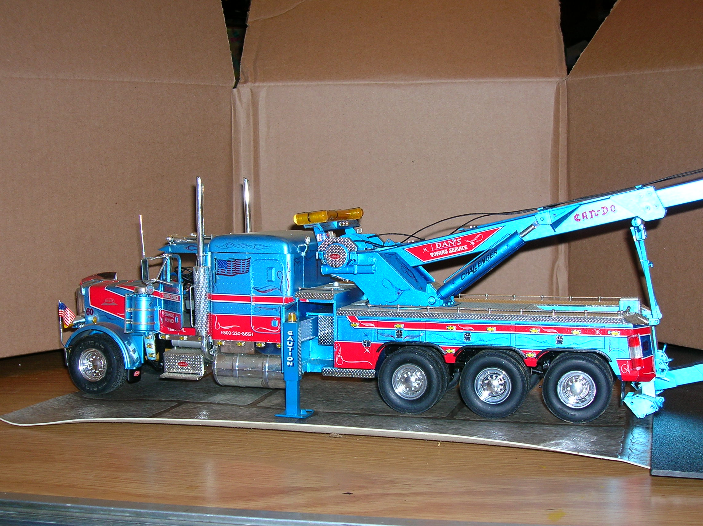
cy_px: 263
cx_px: 352
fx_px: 933
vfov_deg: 31.5
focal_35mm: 46
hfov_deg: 41.3
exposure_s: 1/60.1
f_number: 3.2
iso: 50
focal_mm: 7.7
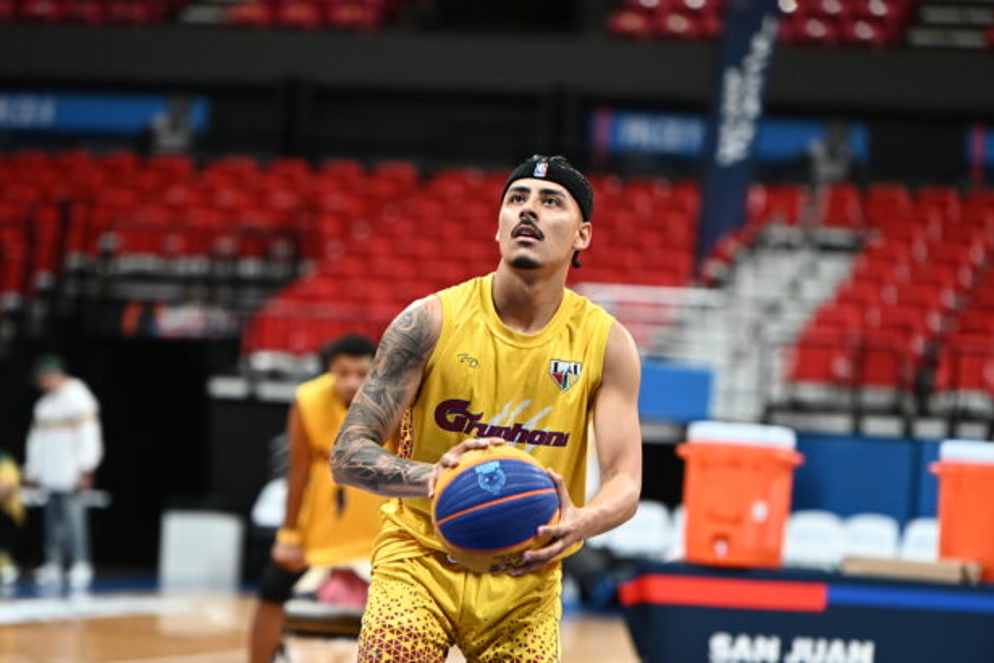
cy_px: 332
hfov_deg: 14.2
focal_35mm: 145
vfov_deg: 9.5
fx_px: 4003
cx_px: 497
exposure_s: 1/1000
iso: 3200
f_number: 3.2
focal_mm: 145
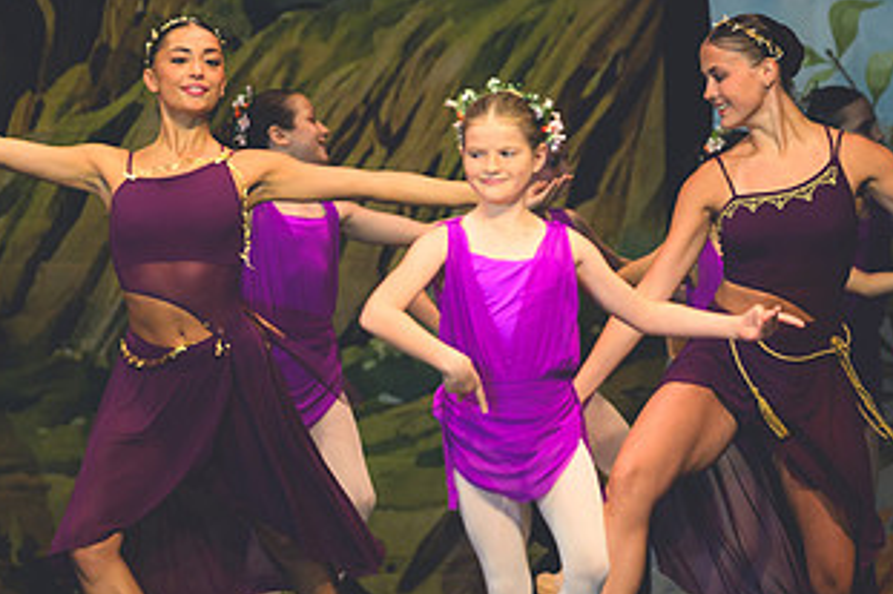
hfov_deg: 3.7
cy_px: 313
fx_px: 13858
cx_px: 471
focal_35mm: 559
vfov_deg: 2.5
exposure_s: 1/500
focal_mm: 200
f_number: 2.8
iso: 1100
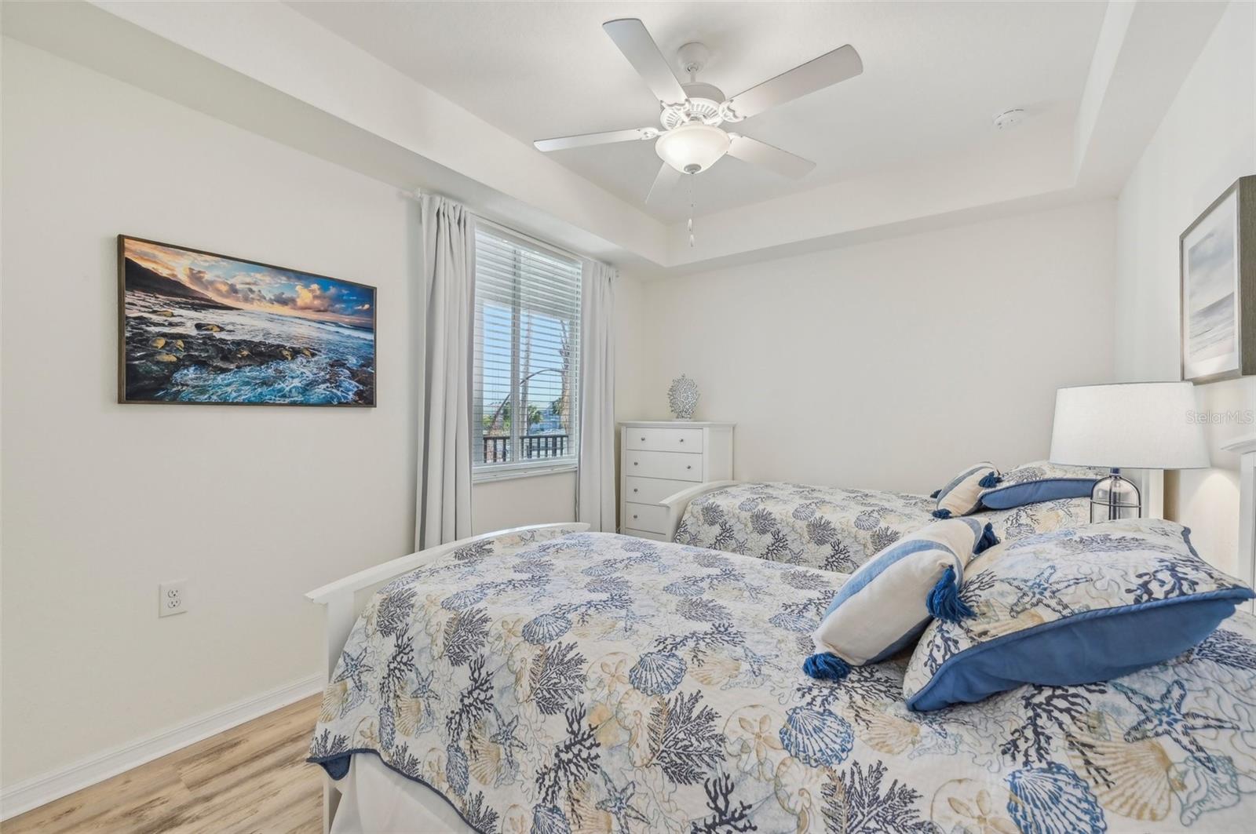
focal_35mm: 14
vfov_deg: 81.1
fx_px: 488
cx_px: 628
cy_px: 417
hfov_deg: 104.3
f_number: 8
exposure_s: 1/50
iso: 400
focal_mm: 14
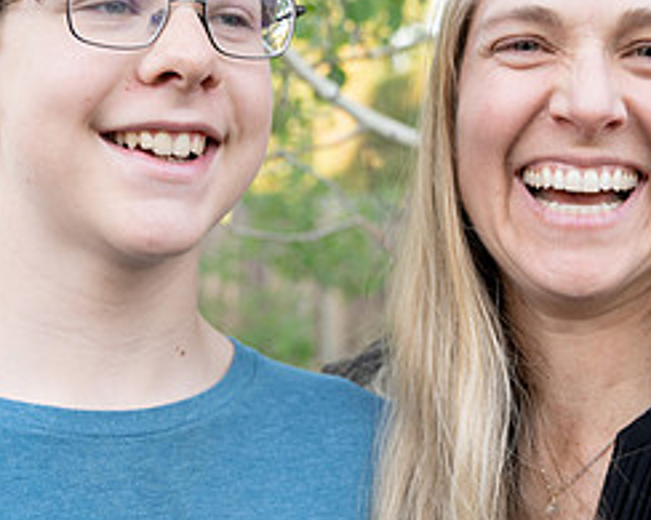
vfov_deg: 22.7
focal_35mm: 67
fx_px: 1290
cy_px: 169
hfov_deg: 28.3
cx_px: 301
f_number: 3.5
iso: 320
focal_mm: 30
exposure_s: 1/160
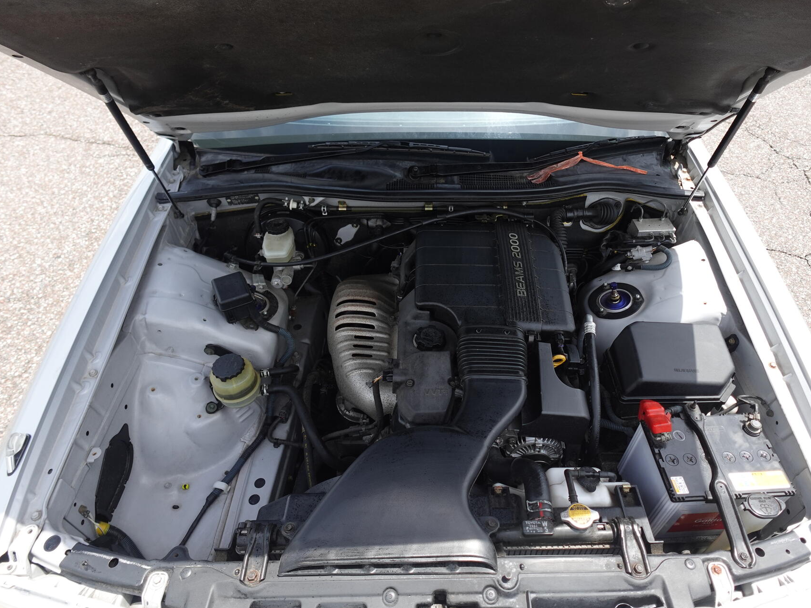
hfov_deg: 76.3
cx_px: 436
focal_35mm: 22
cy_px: 308
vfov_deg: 61.1
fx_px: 515
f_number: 2
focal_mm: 7.6
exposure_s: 1/1250
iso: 125
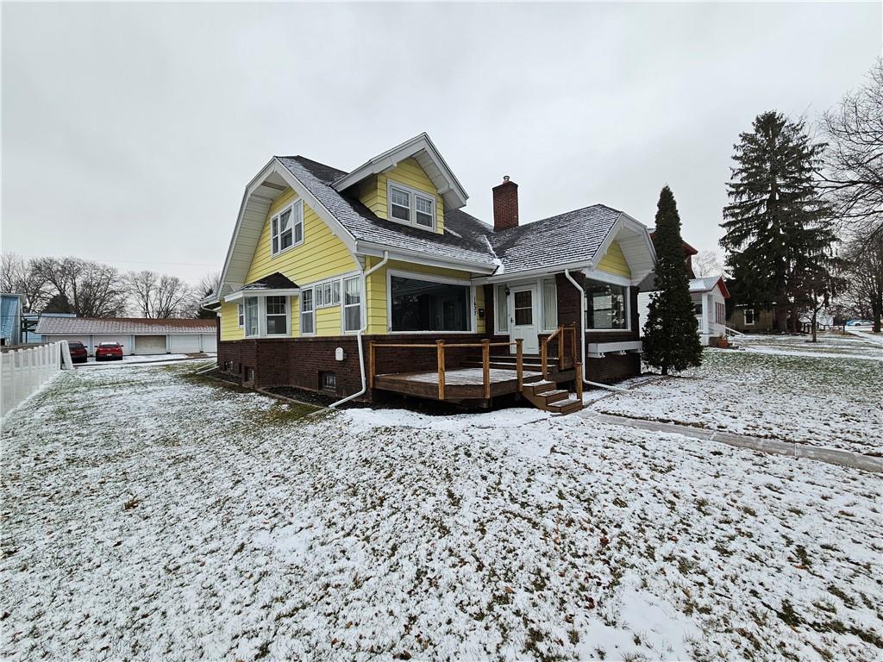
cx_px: 442
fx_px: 332
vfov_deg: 89.9
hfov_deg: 106.2
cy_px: 331
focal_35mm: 13
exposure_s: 1/209
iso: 50
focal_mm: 2.2
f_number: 2.2
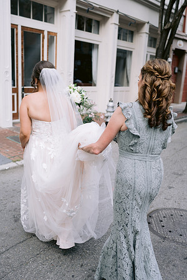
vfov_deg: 54.4
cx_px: 94
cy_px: 140
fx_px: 273
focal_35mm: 35
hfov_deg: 37.9
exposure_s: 1/500
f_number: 2.8
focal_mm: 35
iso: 250
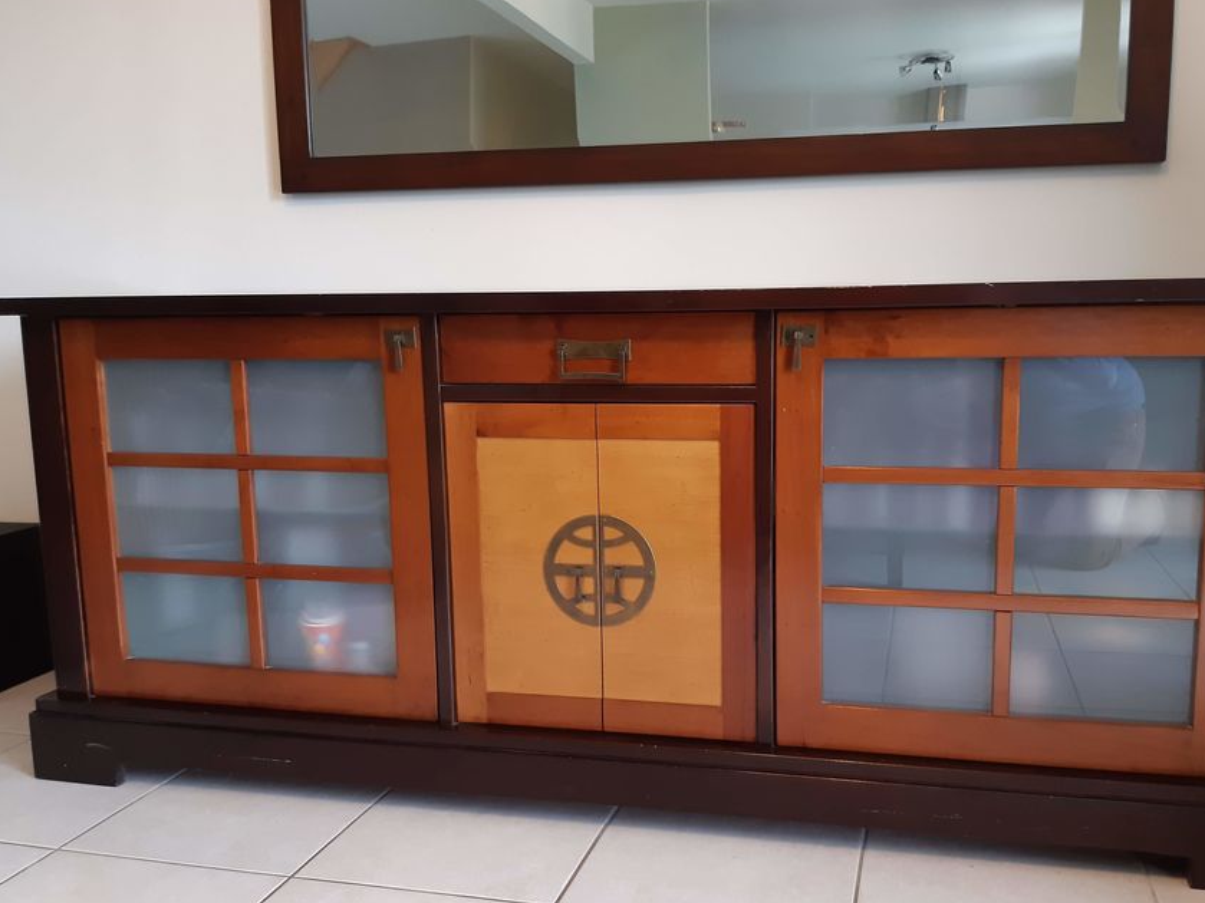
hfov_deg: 58.2
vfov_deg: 45.4
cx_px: 669
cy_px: 479
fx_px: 1079
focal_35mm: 31
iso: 200
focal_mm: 3.92
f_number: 1.7
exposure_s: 1/33
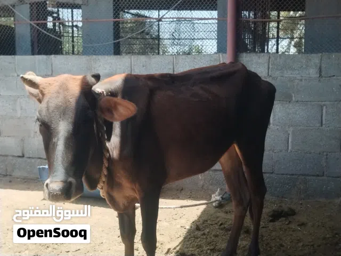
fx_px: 463
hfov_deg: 40.4
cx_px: 170
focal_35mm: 47
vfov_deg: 30.9
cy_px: 128
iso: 100
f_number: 1.8
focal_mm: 4.75
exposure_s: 1/502
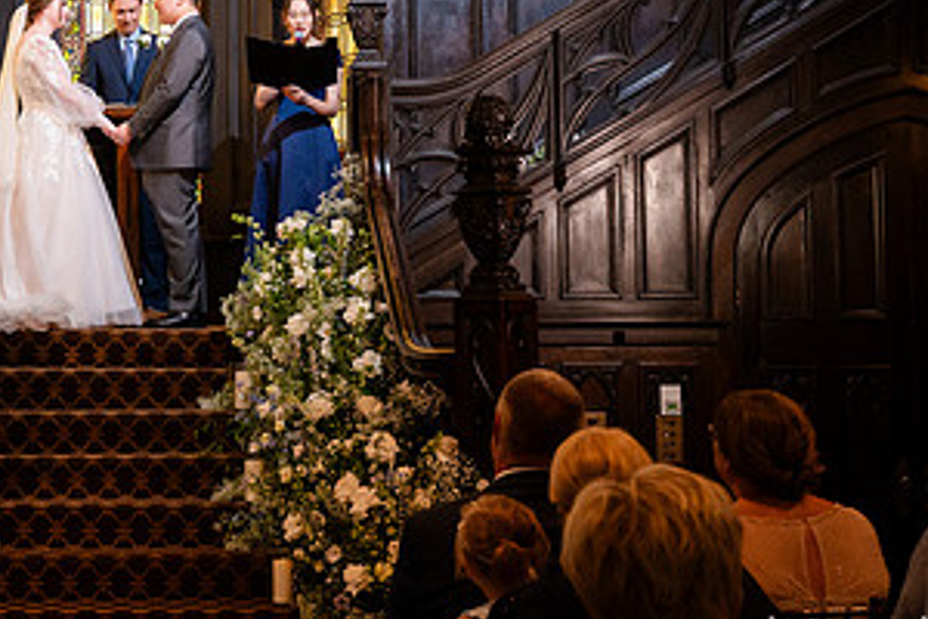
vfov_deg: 15.6
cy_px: 132
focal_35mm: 87
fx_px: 2242
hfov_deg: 22.8
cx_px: 105
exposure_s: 1/200
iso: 2000
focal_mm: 44
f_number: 4.5
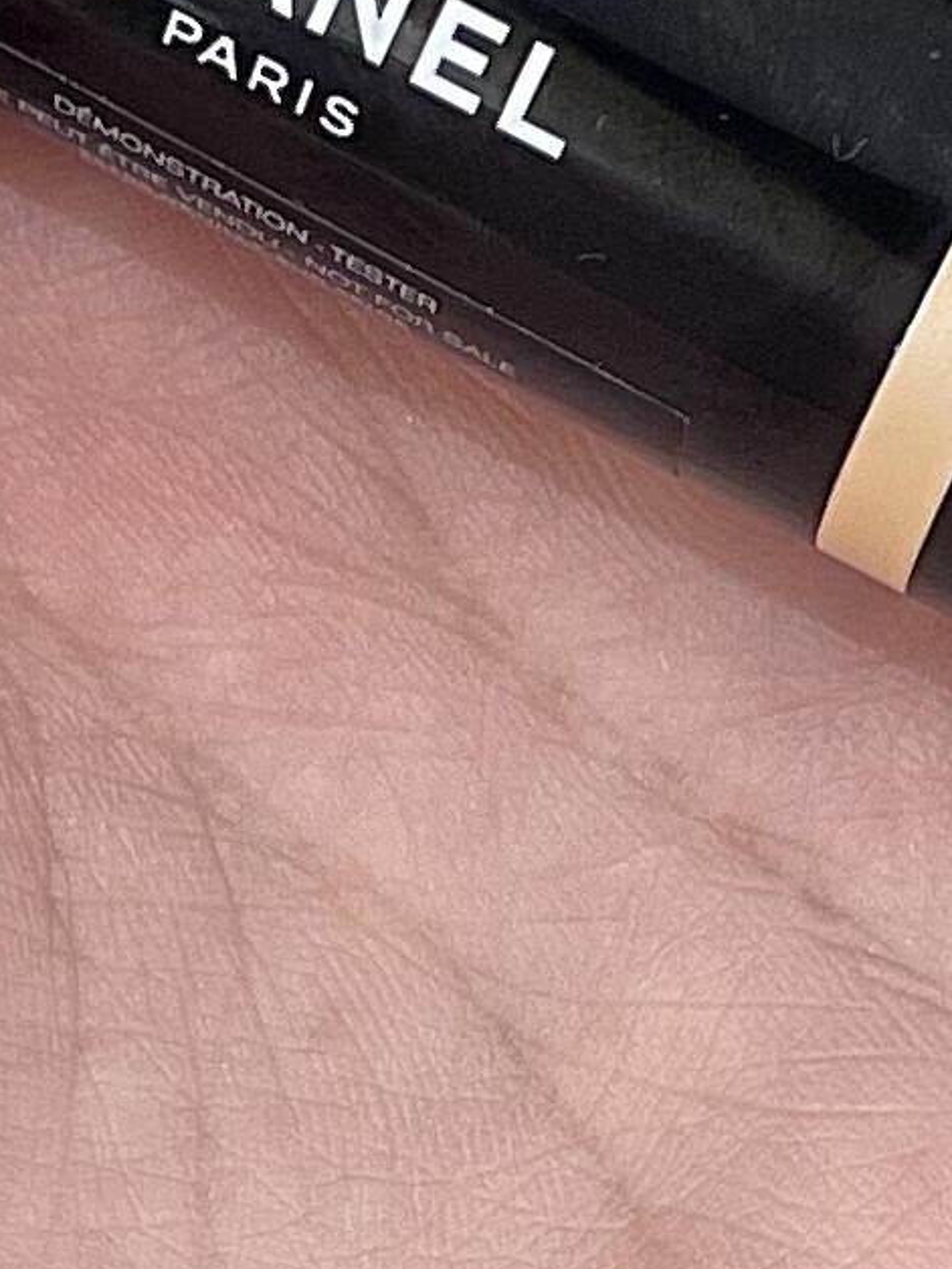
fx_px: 3814
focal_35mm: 104
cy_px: 379
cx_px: 247
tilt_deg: -46.8
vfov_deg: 18.8
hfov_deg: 14.2
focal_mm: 5.1
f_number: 1.6
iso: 100
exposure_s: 1/121
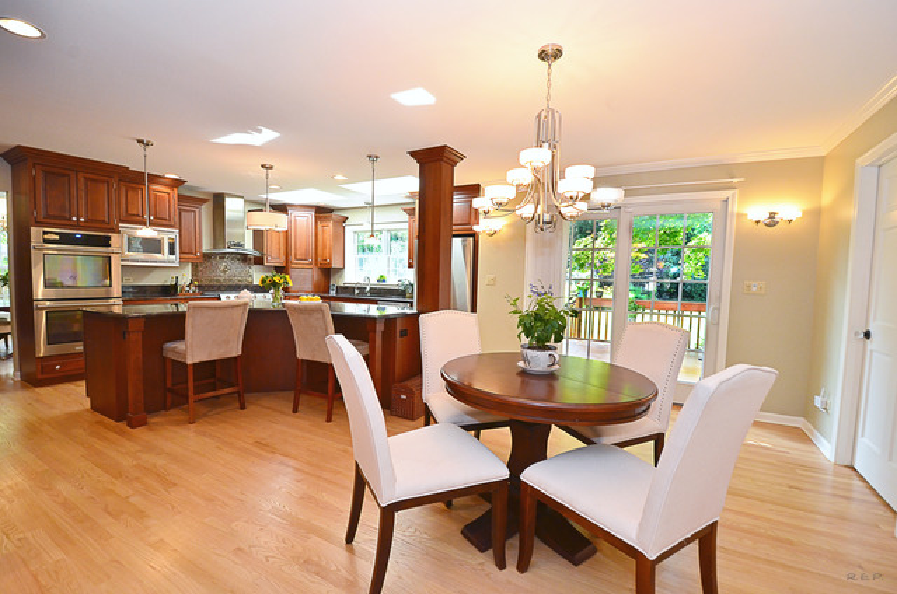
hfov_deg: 100.5
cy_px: 297
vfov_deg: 77.1
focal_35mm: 15
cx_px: 448
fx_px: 373
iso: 800
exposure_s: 1/60
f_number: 7.1
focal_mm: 10
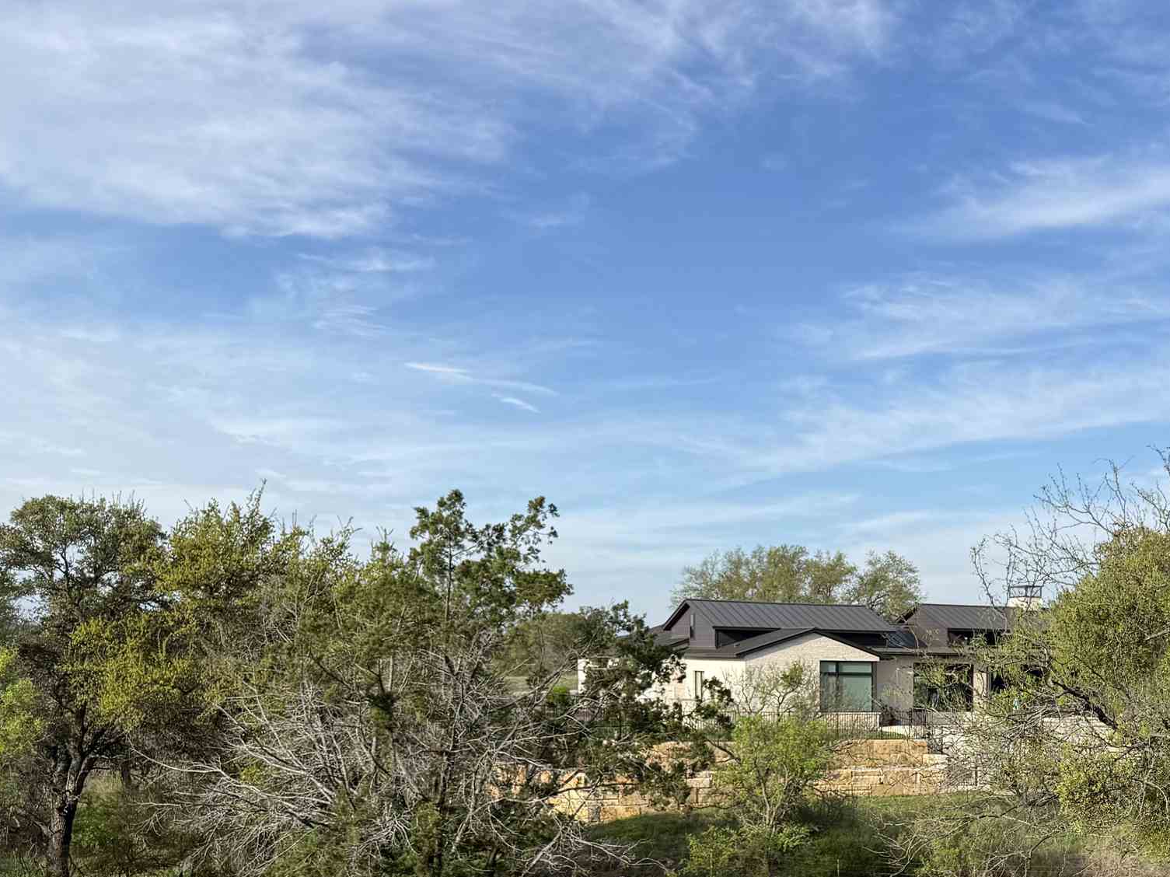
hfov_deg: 36.8
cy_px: 808
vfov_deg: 28.4
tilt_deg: -2.7
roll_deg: -0.2
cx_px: 1026
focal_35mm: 49
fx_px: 1656
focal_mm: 6.76
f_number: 1.78
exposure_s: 1/3145
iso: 80
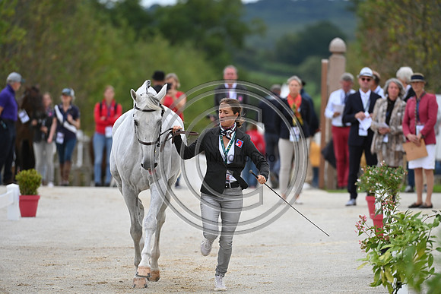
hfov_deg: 5.7
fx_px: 4411
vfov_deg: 3.8
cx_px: 220
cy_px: 147
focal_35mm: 360
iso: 560
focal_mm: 360
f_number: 5.6
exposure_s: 1/1600
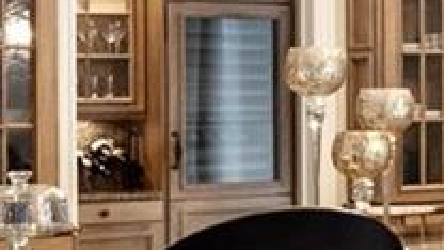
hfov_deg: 12.0
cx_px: 1178
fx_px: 1519
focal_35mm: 129
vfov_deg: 9.4
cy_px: 77
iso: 400
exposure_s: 1/20
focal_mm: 8
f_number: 8
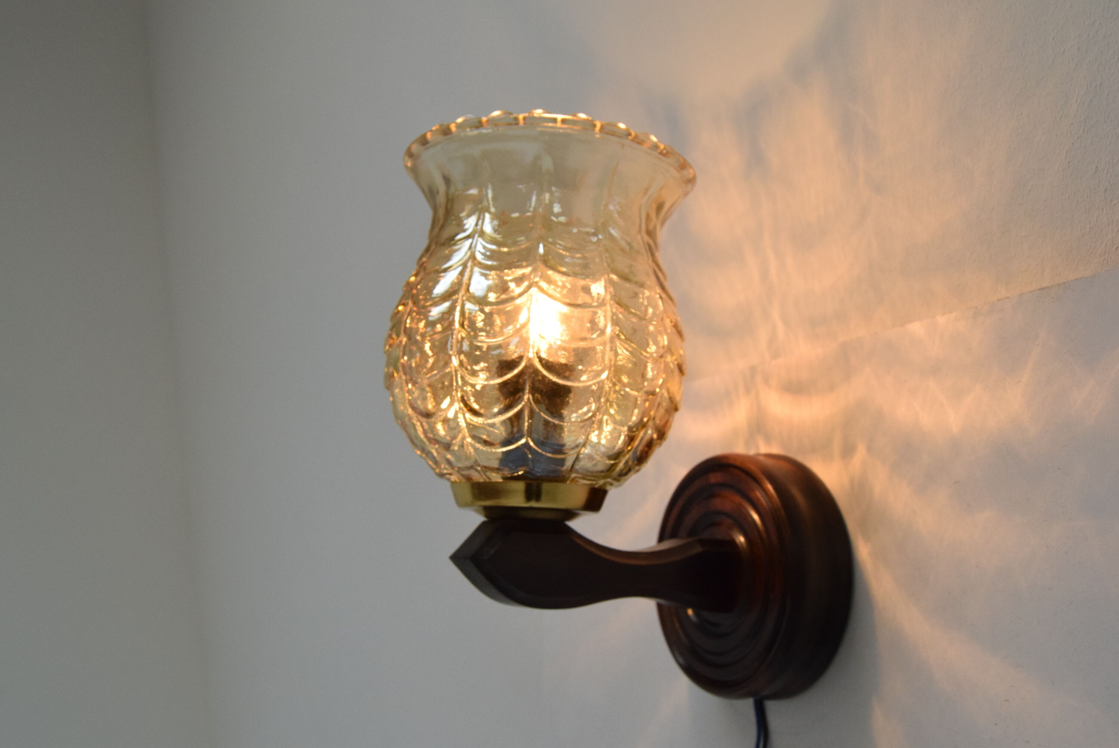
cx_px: 560
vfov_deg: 34.3
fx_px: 1213
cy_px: 374
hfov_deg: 49.5
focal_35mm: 39
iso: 1600
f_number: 8
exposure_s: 1/250
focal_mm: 26
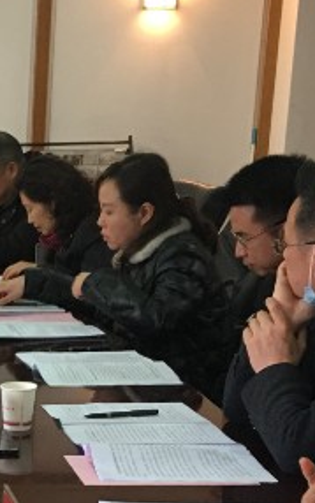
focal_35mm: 110
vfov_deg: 18.3
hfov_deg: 11.1
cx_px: -267
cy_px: 549
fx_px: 1509
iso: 64
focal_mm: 4.15
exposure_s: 1/17
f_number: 2.2
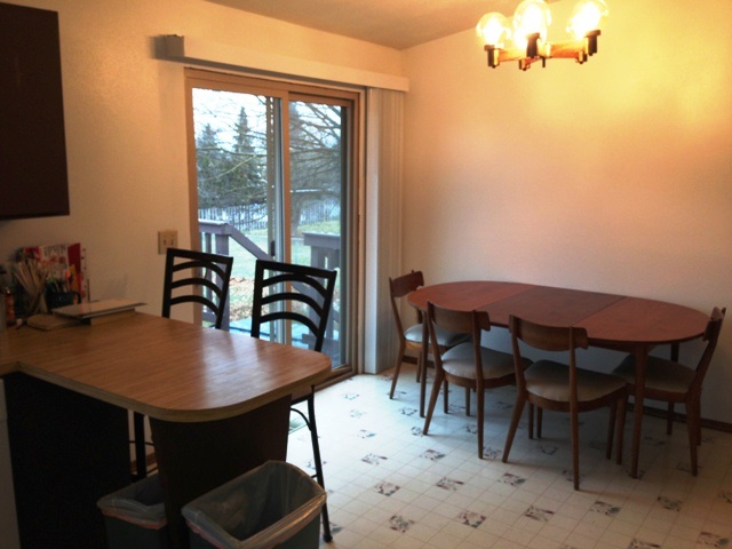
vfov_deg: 42.9
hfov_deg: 55.4
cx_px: 366
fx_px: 698
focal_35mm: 33
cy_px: 274
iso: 50
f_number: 2.4
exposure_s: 1/26
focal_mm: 4.12
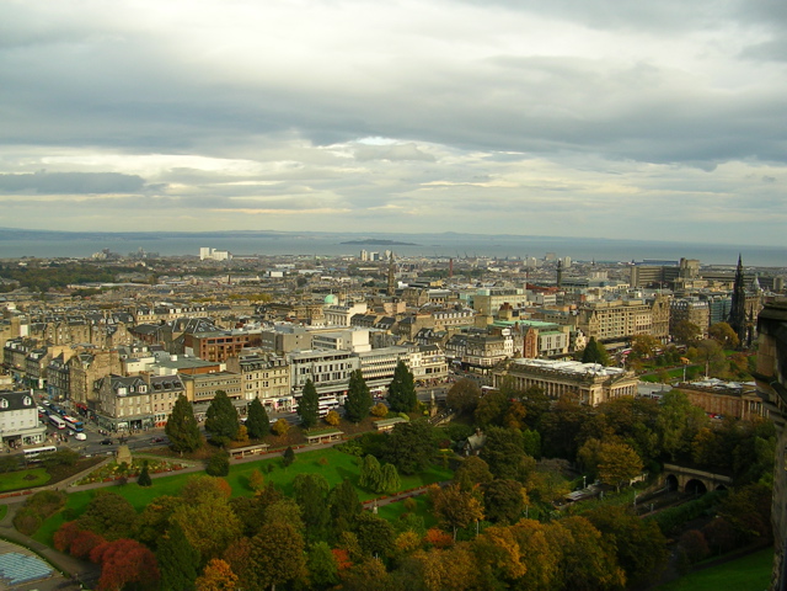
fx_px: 864
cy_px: 296
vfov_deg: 37.7
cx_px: 394
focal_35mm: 38
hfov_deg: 49.0
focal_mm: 5.8
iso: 50
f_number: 2.8
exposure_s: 1/426
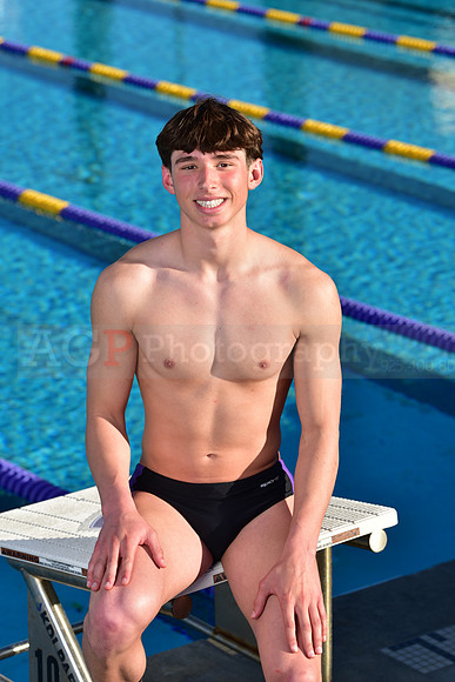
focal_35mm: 120
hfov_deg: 11.4
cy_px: 341
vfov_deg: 17.1
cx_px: 228
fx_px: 2273
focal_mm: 120
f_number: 6.3
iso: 64
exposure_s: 1/250
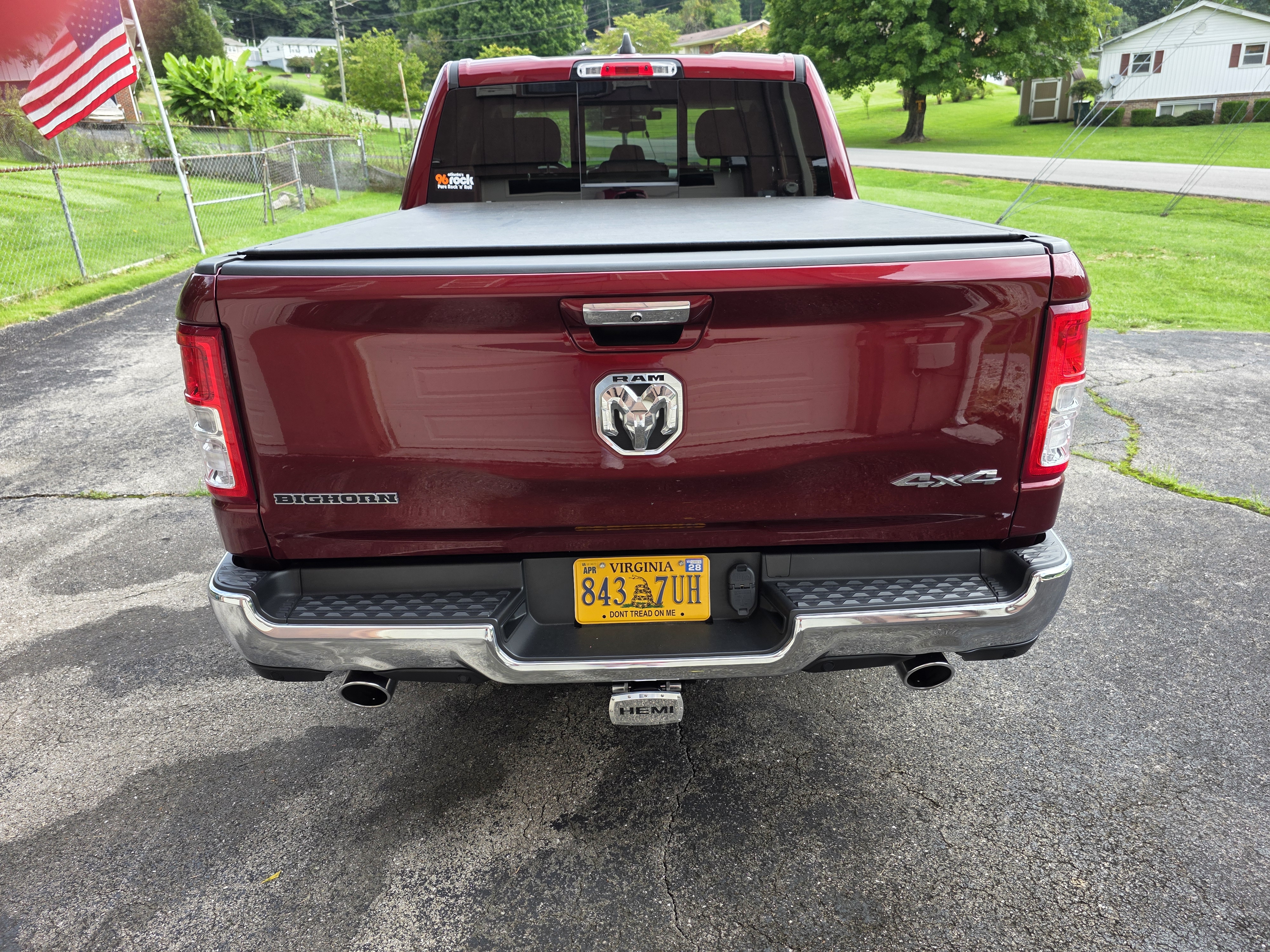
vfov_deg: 58.9
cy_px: 476
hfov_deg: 73.9
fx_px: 844
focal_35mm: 23
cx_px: 635
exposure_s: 1/359
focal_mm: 6.3
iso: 40
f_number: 1.7
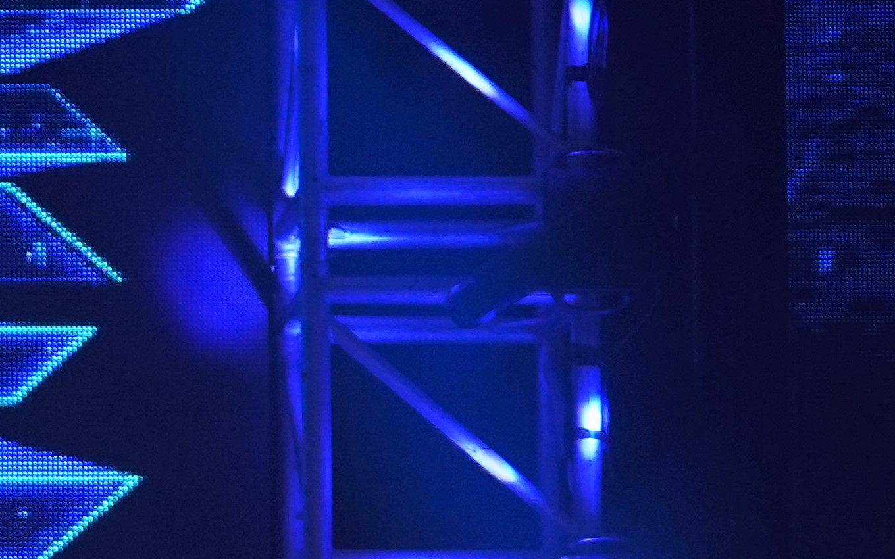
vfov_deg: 4.2
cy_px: 920
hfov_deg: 6.7
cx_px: -668
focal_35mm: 309
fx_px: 7537
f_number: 4
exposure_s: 1/160
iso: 1250
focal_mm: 70
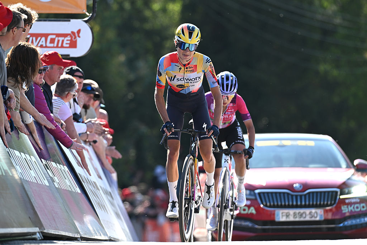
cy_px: 122
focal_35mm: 300
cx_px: 184
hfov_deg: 6.9
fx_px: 3059
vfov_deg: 4.6
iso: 400
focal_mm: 300
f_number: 4.5
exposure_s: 1/1000
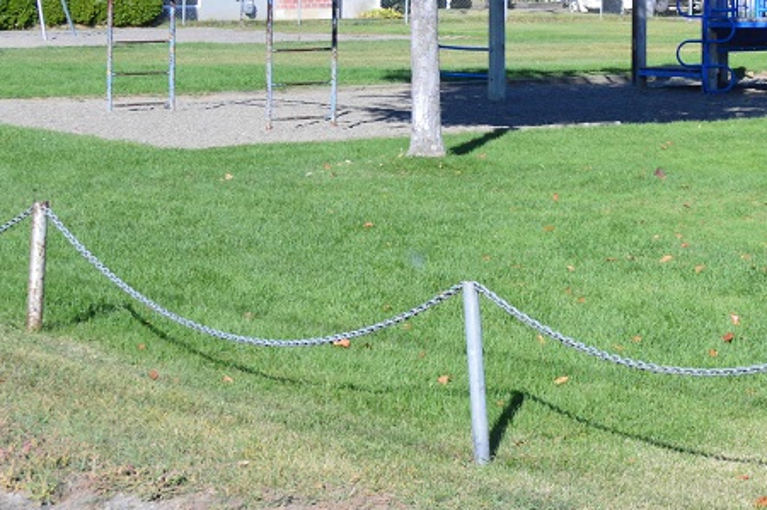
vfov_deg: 12.3
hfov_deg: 17.8
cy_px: -135
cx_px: 963
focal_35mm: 108
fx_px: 2306
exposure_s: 1/160
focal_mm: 27
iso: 400
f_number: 9
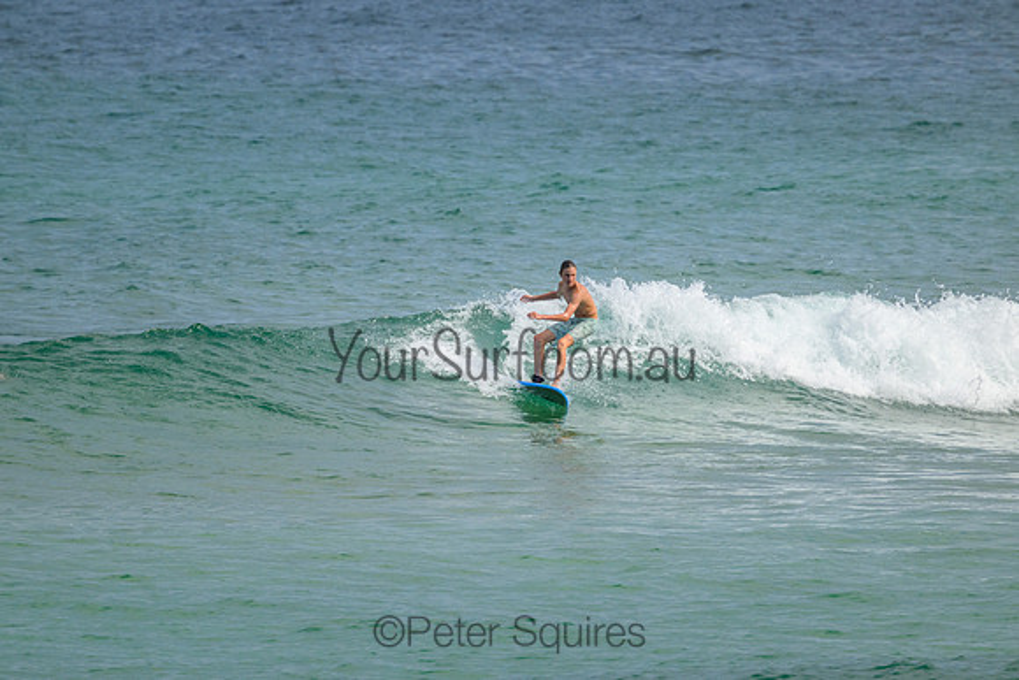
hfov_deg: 2.6
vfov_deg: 1.7
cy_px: 340
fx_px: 22649
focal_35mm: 800
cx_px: 510
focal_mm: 800
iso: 1250
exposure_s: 1/2000
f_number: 13
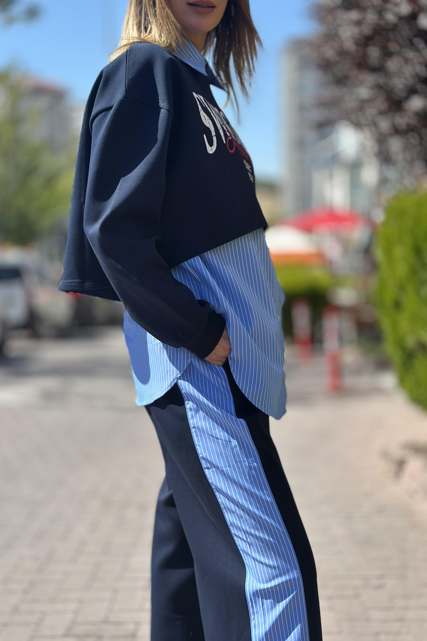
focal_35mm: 50
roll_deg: +0.9
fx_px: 890
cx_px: 220
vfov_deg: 39.6
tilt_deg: -6.7
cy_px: 321
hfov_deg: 27.0
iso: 80
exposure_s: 1/3367
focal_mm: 6.86
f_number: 1.78
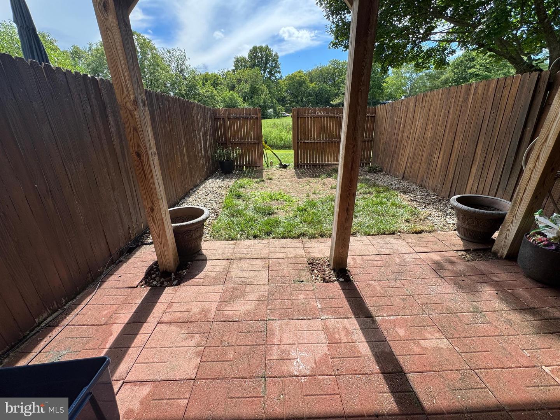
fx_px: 226
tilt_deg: -23.9
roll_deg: +0.6
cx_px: 280
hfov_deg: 102.1
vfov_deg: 85.7
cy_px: 210
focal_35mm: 14
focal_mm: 2.22
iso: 40
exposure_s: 1/610
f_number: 2.2
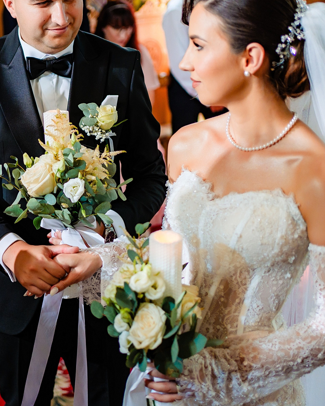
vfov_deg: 30.4
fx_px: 745
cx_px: 4
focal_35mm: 62
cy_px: 172
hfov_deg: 23.6
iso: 800
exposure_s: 1/160
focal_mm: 35
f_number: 1.8
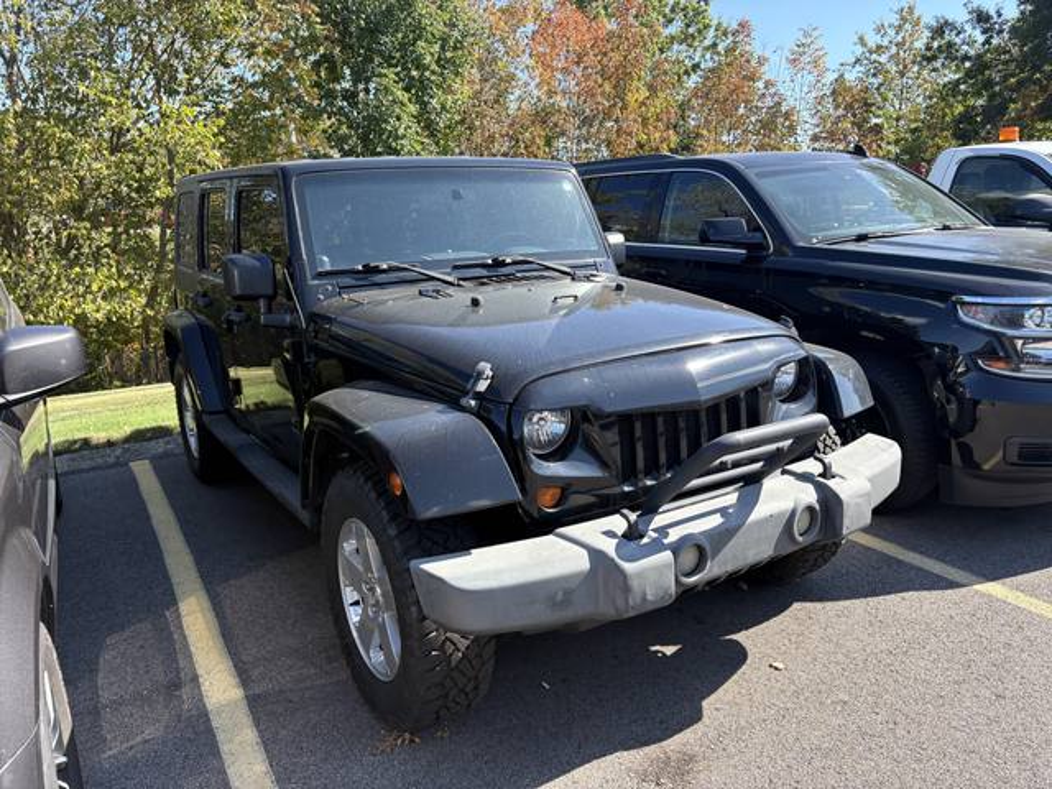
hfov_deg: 67.3
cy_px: 394
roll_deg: -2.2
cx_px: 526
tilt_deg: -5.0
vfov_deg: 53.1
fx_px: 790
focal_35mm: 26
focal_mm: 5.96
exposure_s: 1/1081
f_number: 1.6
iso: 64
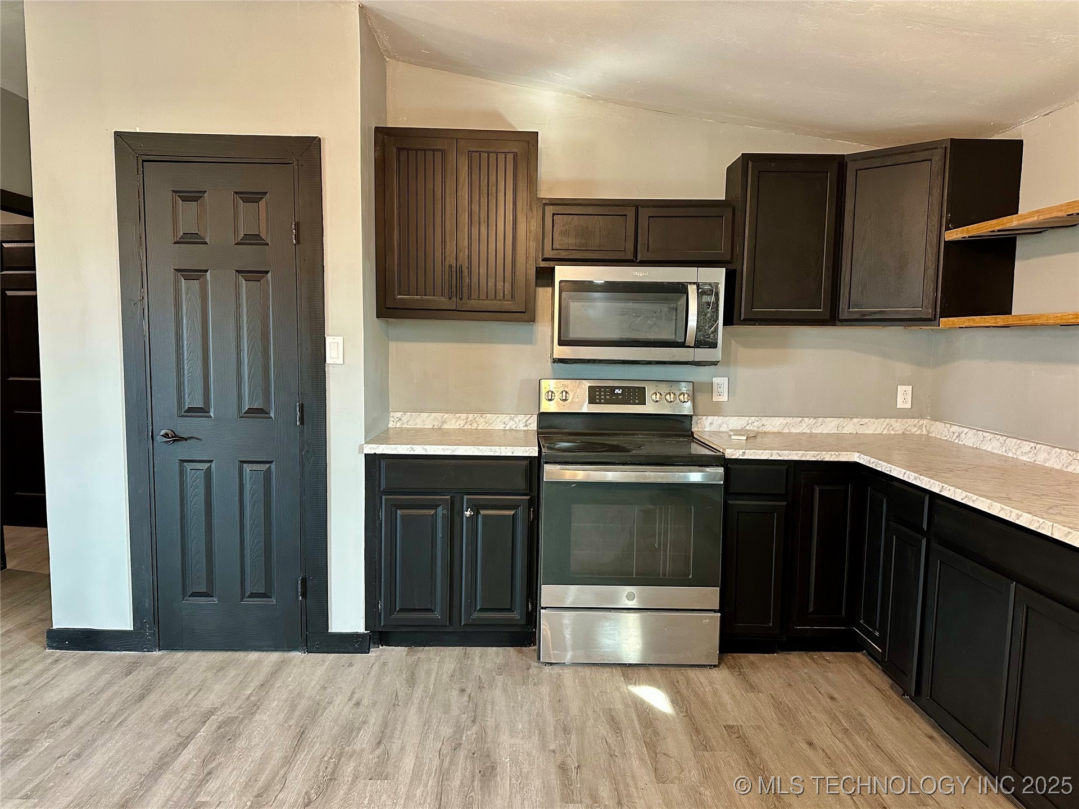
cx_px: 540
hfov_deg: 71.6
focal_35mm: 24
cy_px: 404
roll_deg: -0.4
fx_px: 748
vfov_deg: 56.8
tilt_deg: -5.1
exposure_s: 1/60
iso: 320
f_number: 1.78
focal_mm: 6.86
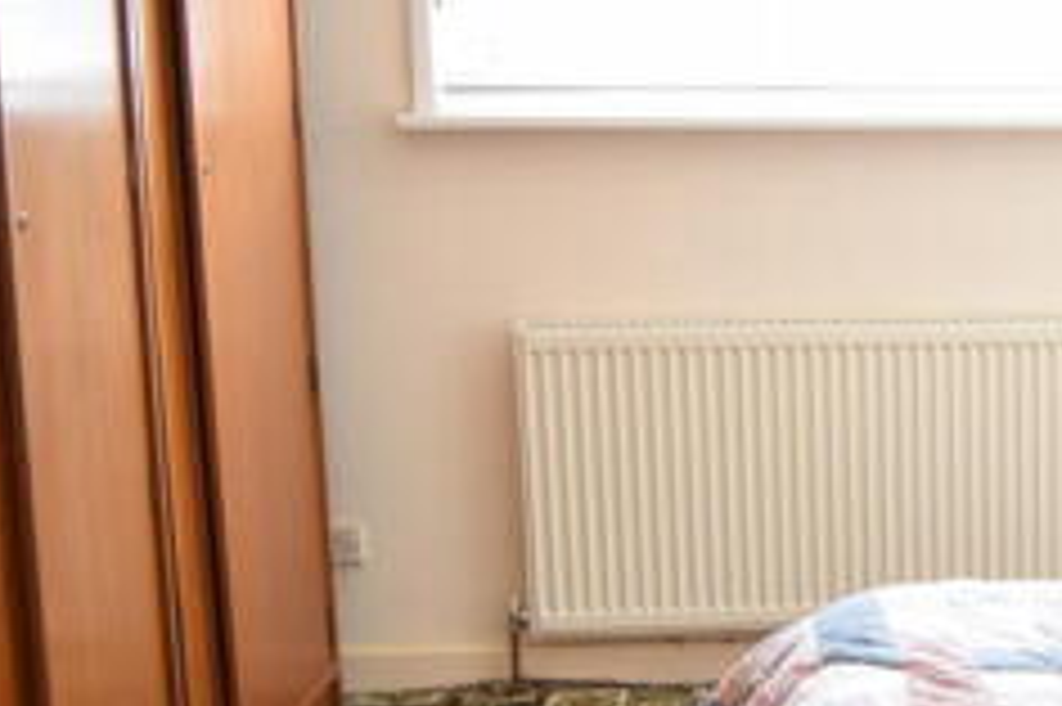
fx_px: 2211
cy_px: 438
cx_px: 1330
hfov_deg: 24.1
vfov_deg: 18.1
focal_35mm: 75
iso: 100
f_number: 3.5
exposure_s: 1/10
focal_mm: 18
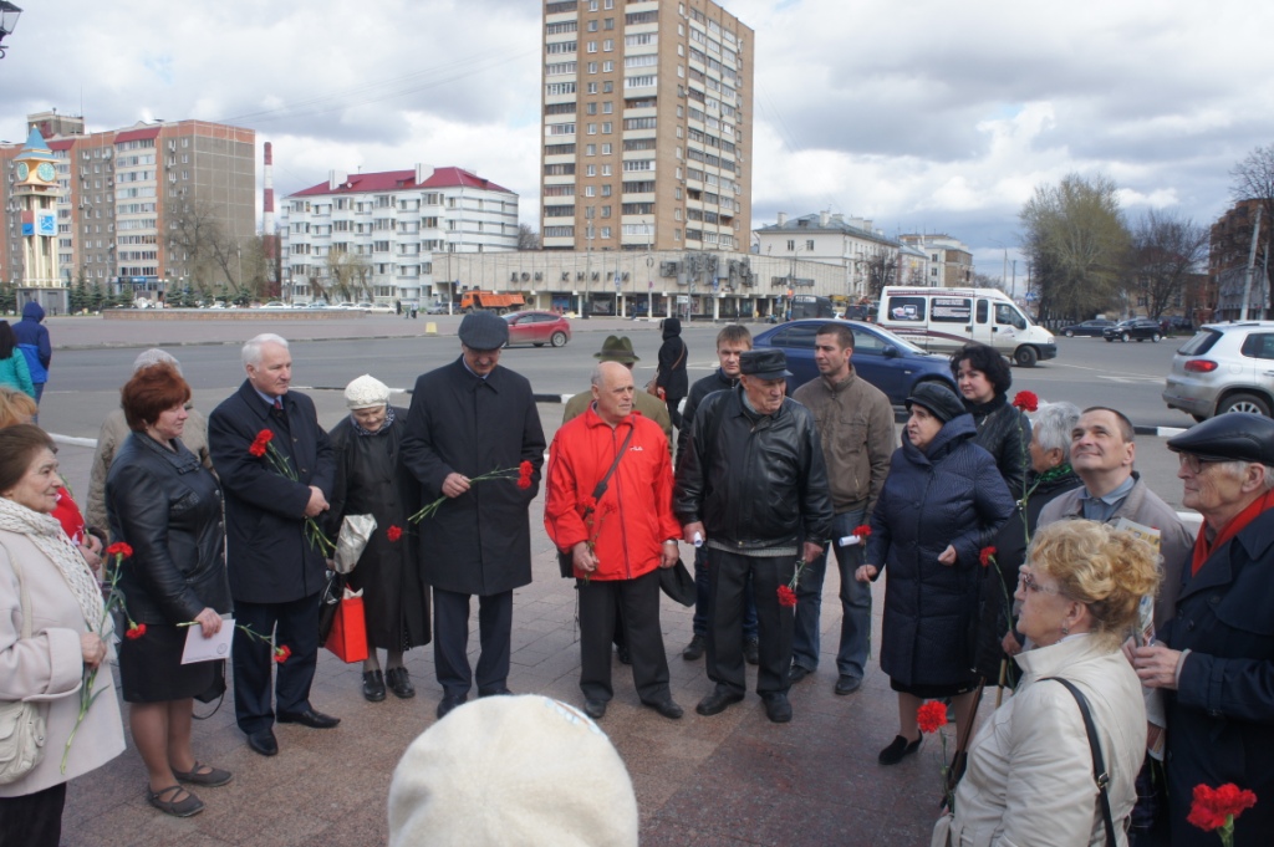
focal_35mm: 27
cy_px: 424
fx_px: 955
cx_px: 637
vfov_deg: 47.9
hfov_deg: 67.4
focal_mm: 18
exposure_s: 1/250
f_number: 7.1
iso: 200
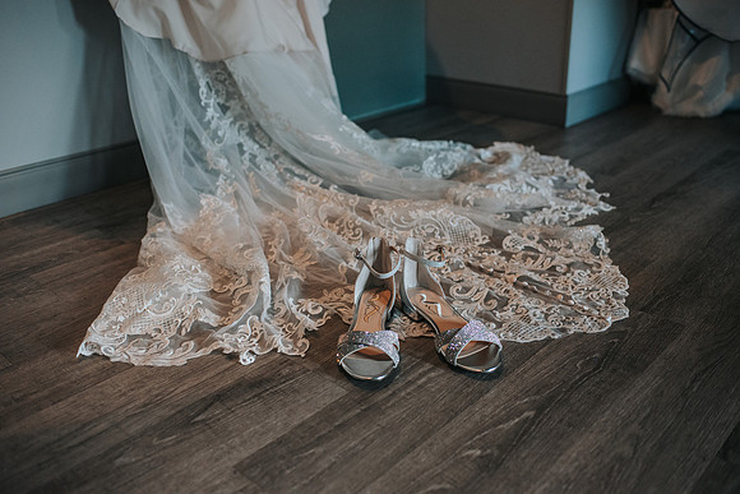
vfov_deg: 37.9
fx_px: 720
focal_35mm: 35
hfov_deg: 54.4
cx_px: 370
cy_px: 247
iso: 3200
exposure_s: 1/640
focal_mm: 35
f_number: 2.5
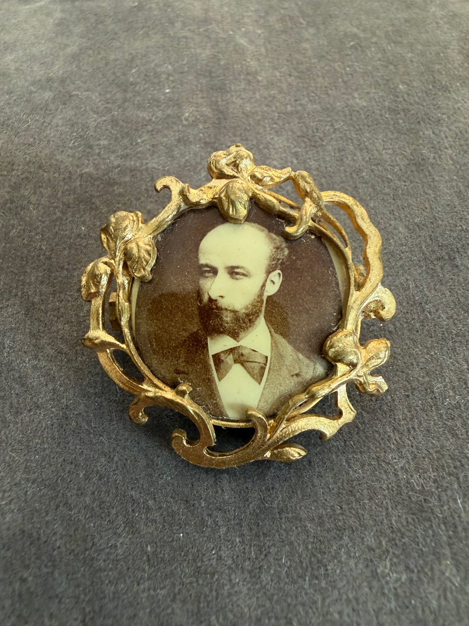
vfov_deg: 67.3
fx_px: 470
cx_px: 234
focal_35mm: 26
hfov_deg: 53.1
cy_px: 313
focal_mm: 2.22
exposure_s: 1/50
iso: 250
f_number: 2.2
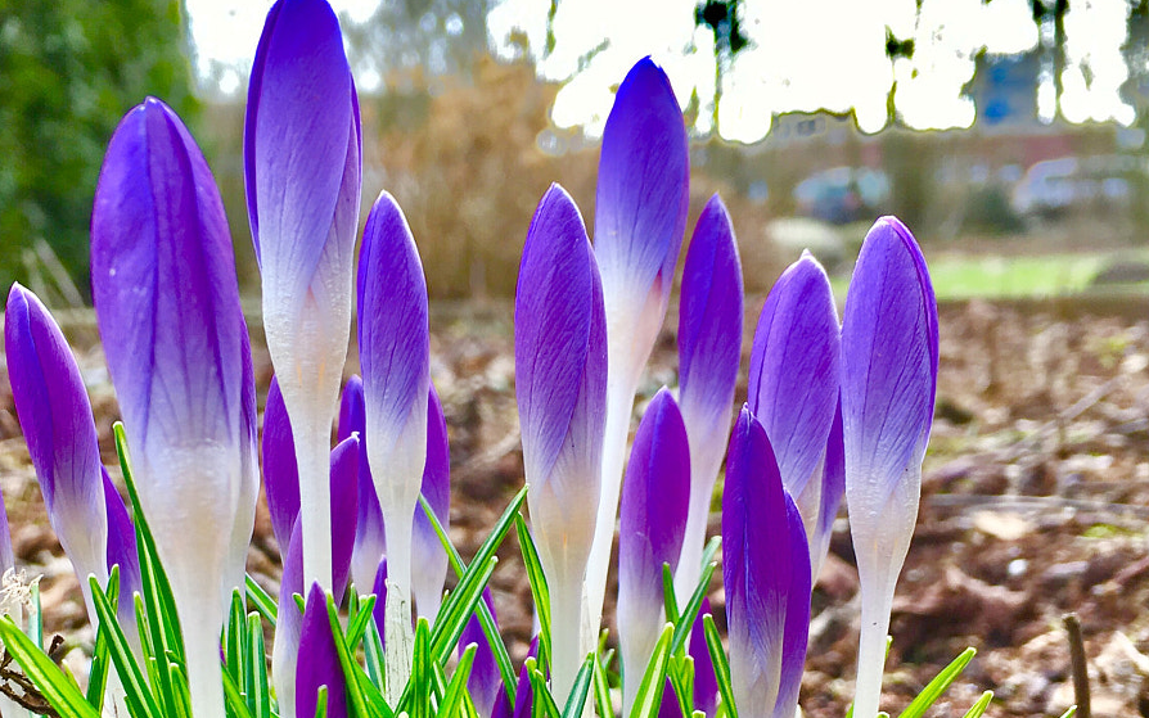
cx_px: 474
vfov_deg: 22.9
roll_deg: +3.1
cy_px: 661
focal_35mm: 55
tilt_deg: -12.4
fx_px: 1722
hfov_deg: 36.8
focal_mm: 4.15
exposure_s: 1/114
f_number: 2.2
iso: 25
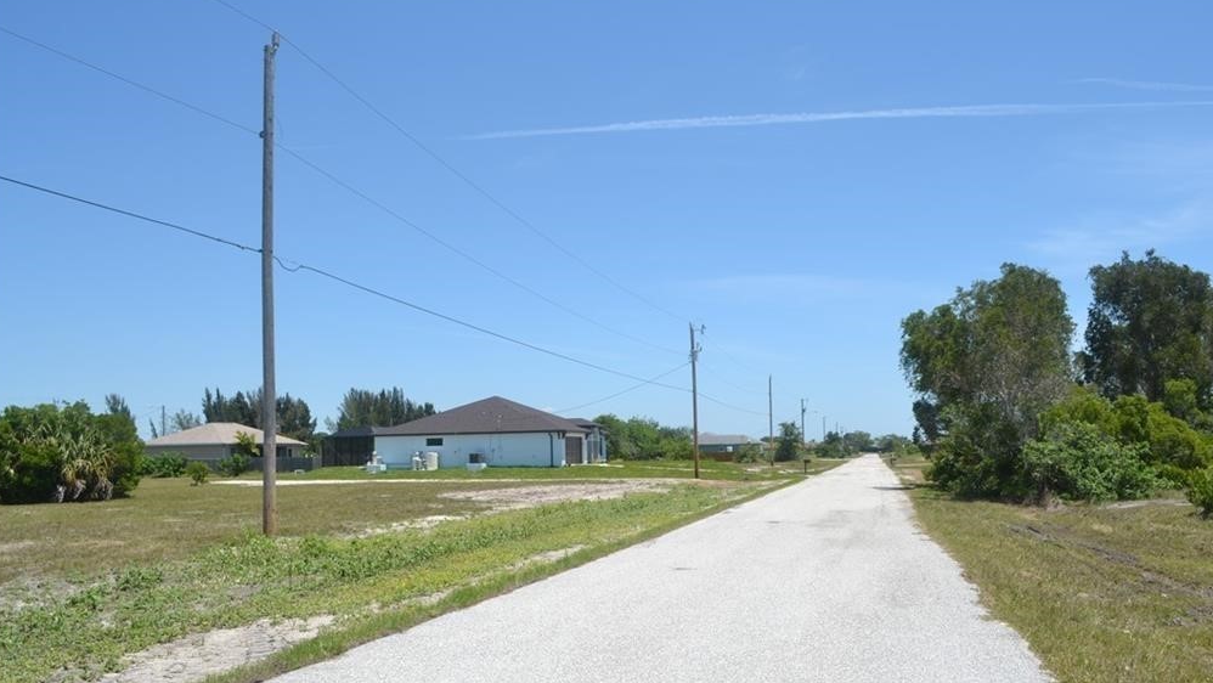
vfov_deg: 40.1
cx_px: 610
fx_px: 933
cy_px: 399
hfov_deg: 66.1
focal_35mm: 29
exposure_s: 1/200
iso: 100
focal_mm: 18
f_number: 7.1
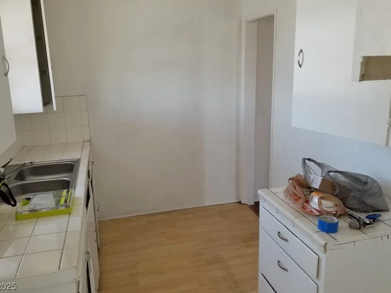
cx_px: 185
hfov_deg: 63.4
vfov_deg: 49.7
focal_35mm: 28
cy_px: 138
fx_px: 316
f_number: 1.7
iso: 80
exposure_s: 1/120
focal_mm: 4.3
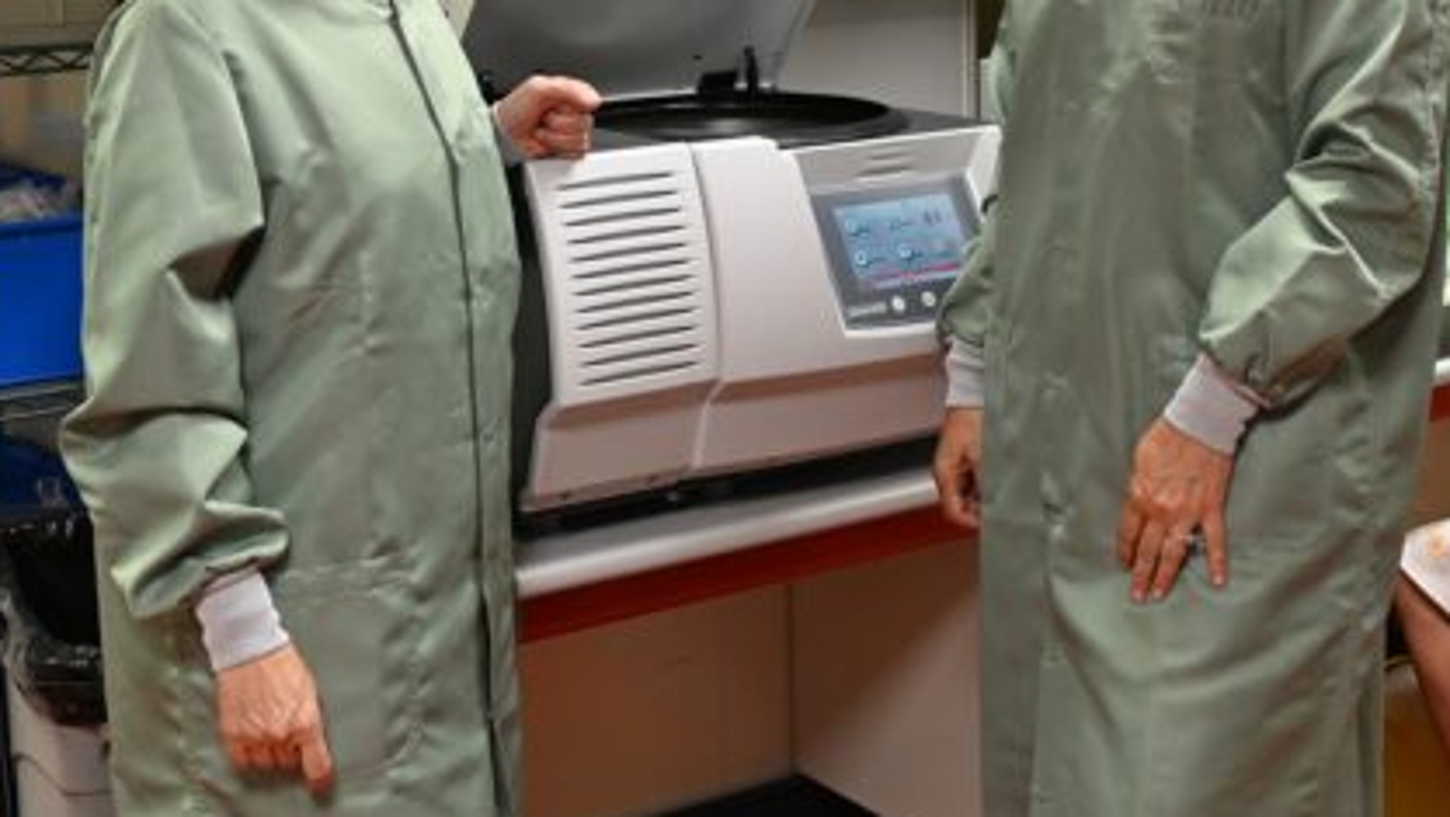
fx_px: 2346
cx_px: 683
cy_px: 170
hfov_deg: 34.3
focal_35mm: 61
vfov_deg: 19.6
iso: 2000
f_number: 4
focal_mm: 24
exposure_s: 1/125
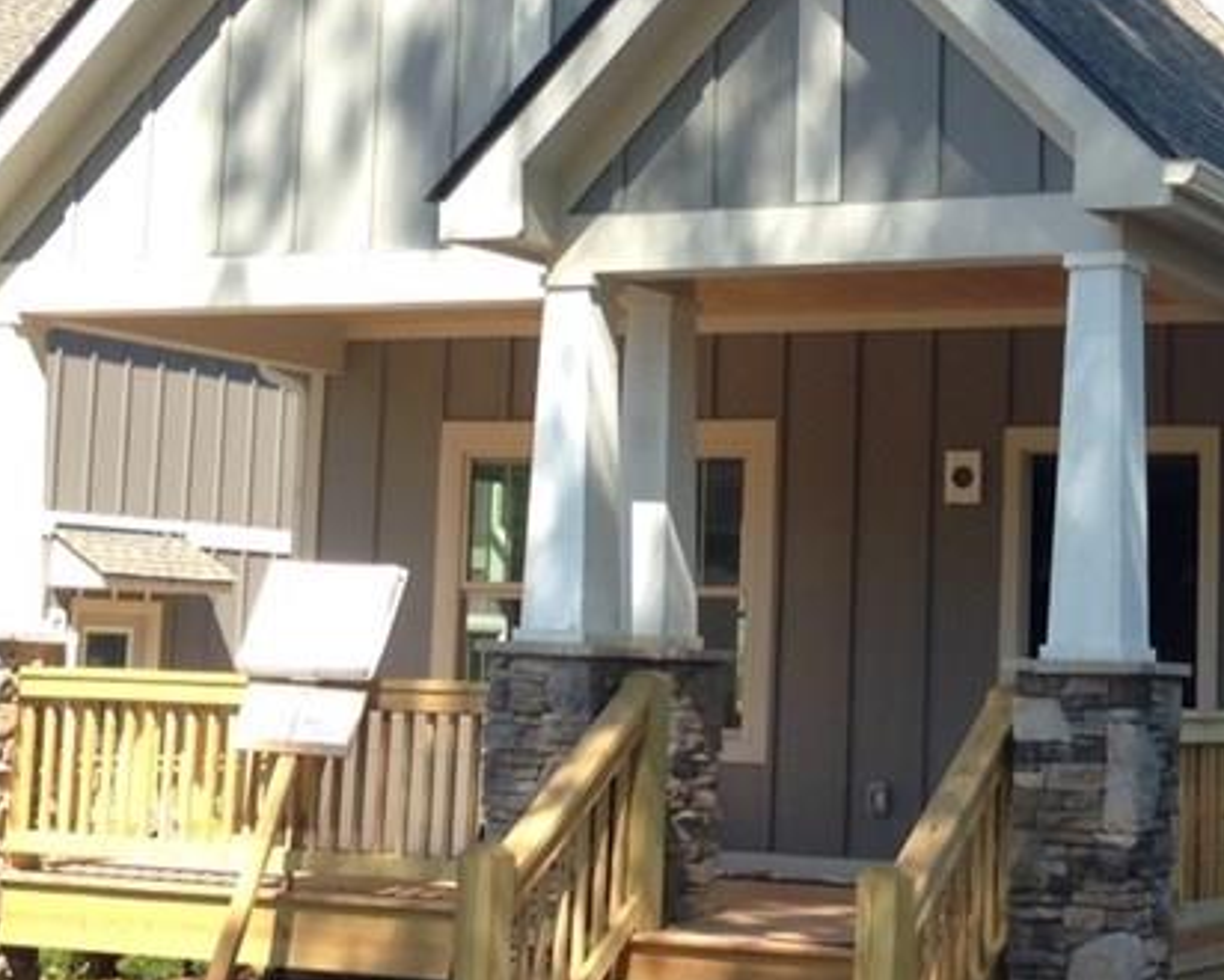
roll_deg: -0.4
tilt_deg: +7.2
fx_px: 2899
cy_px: 344
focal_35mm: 80
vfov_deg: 19.1
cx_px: 942
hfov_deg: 23.6
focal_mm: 4.12
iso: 50
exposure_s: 1/459
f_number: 2.4
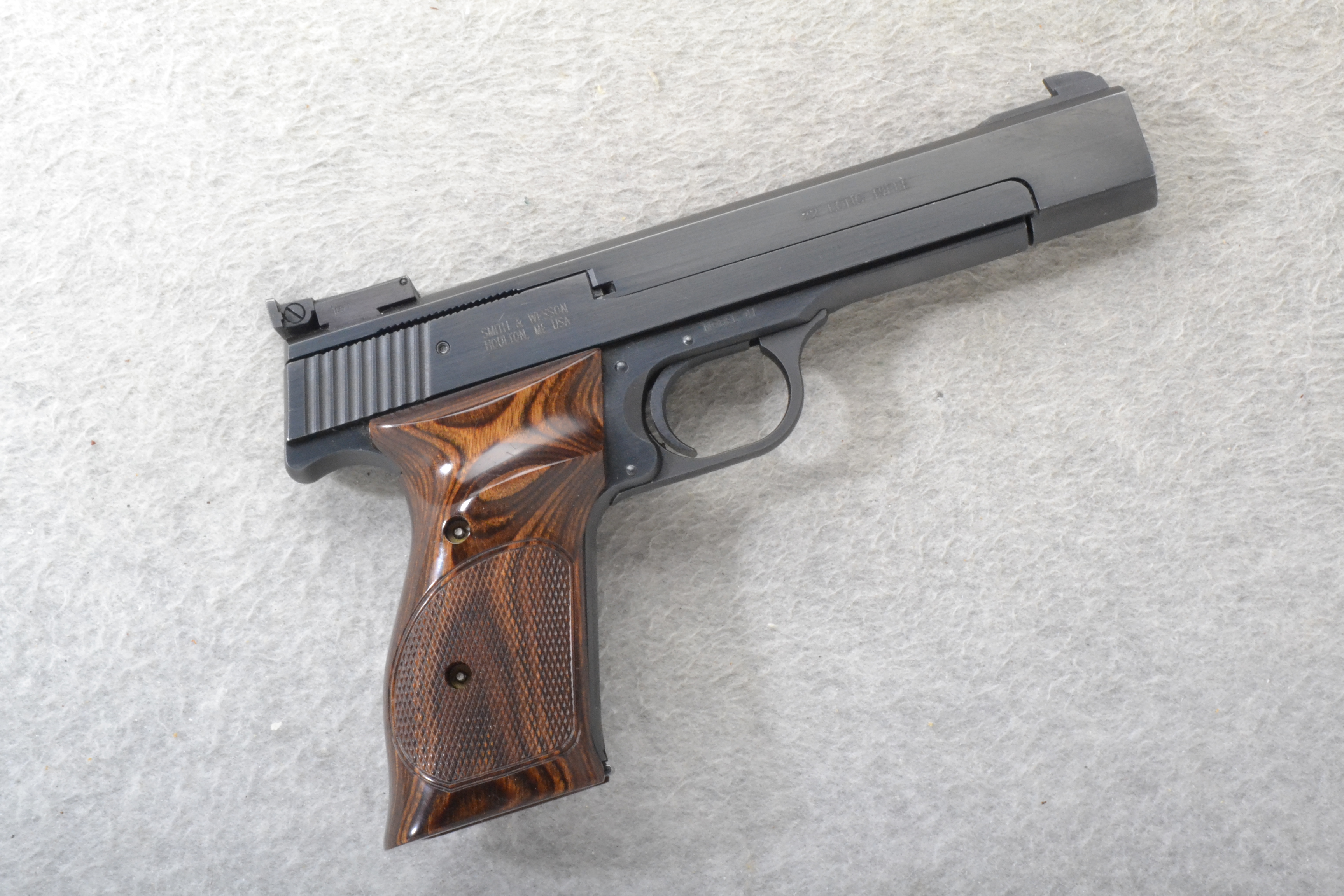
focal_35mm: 54
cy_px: 448
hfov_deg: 36.9
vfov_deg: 25.1
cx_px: 672
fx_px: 2016
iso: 3200
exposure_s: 1/160
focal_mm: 36
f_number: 20
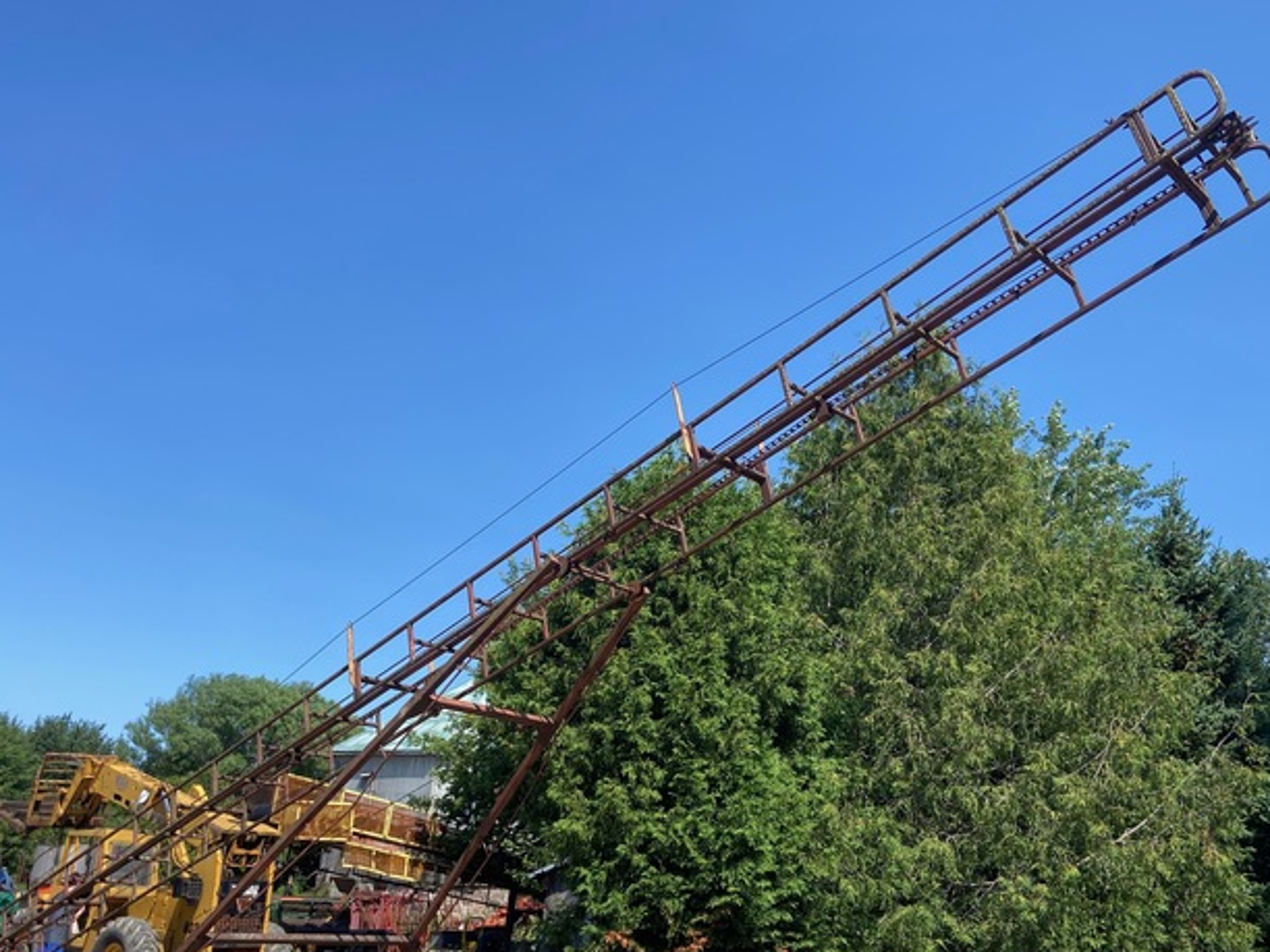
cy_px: 606
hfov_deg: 54.0
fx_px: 1247
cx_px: 623
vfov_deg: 41.4
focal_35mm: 34
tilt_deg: +9.5
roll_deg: -3.6
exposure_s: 1/2105
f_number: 1.8
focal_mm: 4.25
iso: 32
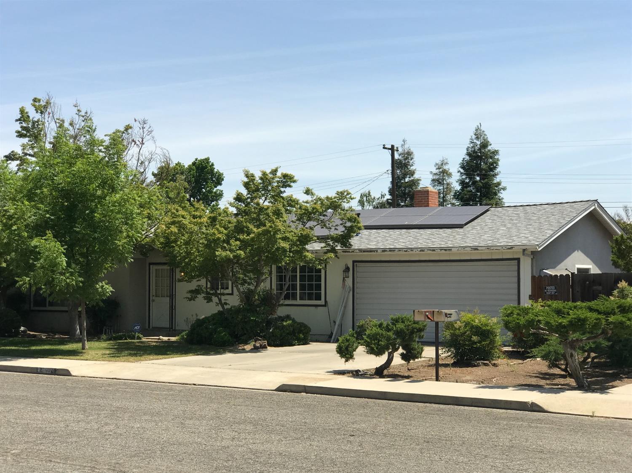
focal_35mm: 57
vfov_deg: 25.6
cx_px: 316
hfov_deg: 33.8
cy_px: 236
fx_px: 1040
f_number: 2.8
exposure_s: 1/997
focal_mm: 6.6
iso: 20
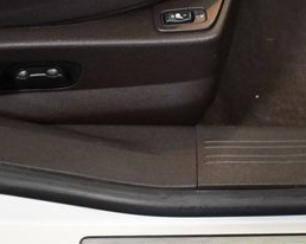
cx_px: 259
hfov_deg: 22.4
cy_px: 173
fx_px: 760
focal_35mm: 84
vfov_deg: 18.2
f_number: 3.5
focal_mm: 18
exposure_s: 1/125
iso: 2500
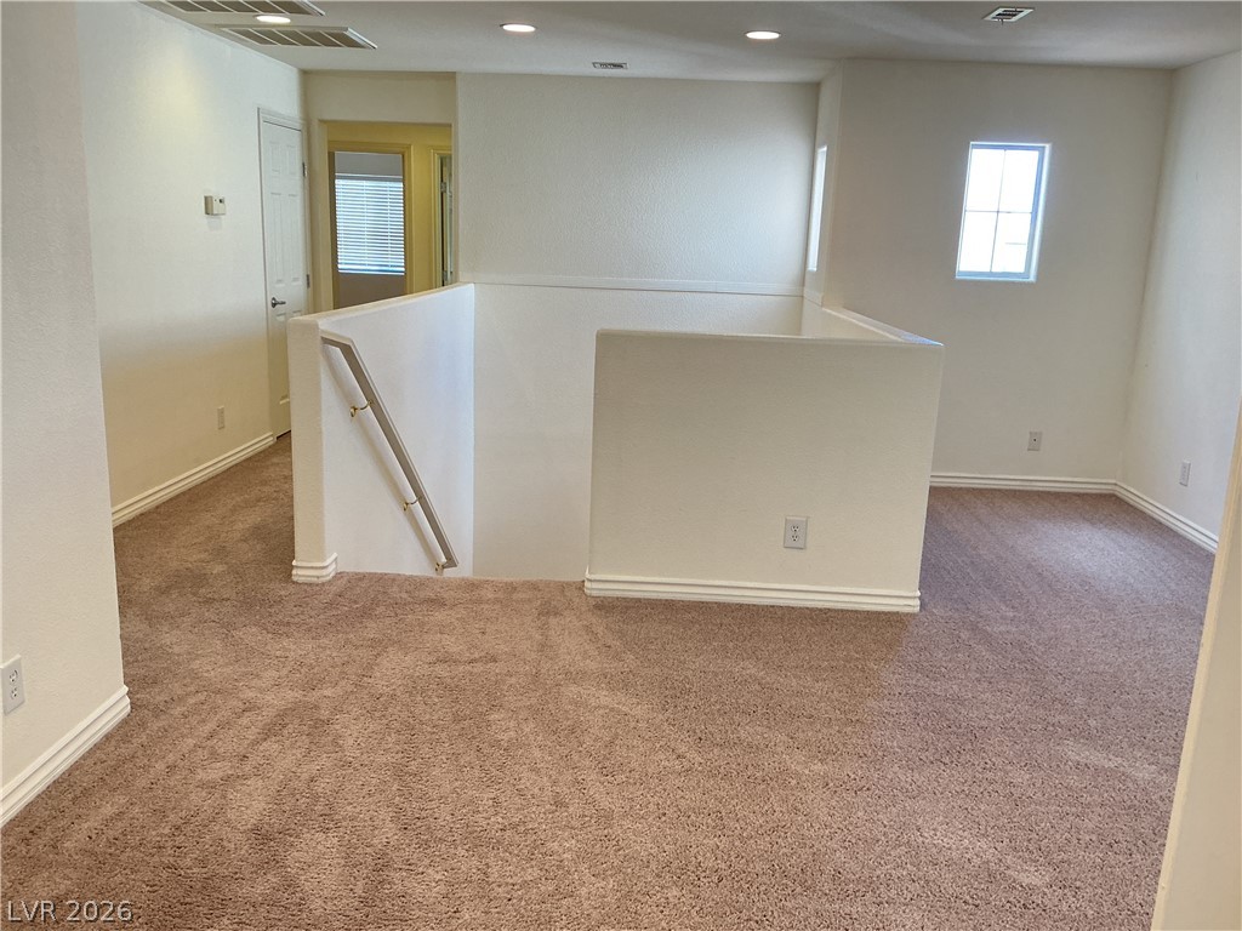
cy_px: 466
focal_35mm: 29
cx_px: 621
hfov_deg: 61.7
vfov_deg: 48.2
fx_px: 1041
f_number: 1.8
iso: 125
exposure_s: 1/60
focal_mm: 3
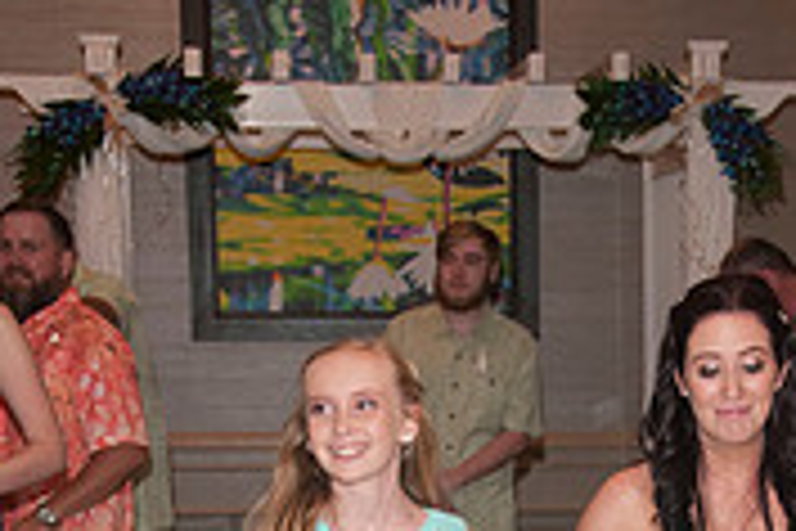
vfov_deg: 11.2
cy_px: 796
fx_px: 2609
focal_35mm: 118
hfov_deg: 17.3
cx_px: 555
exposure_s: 1/60
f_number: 5.6
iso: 800
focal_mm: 31
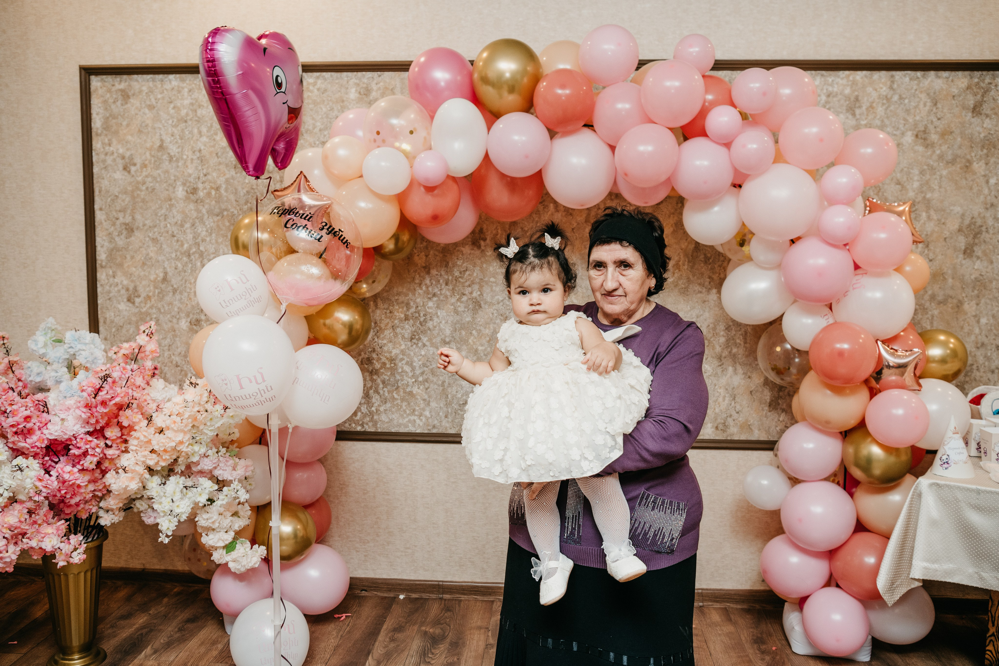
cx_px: 500
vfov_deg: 42.0
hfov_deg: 59.8
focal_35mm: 31
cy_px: 333
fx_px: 868
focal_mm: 30
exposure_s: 1/160
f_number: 4
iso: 250
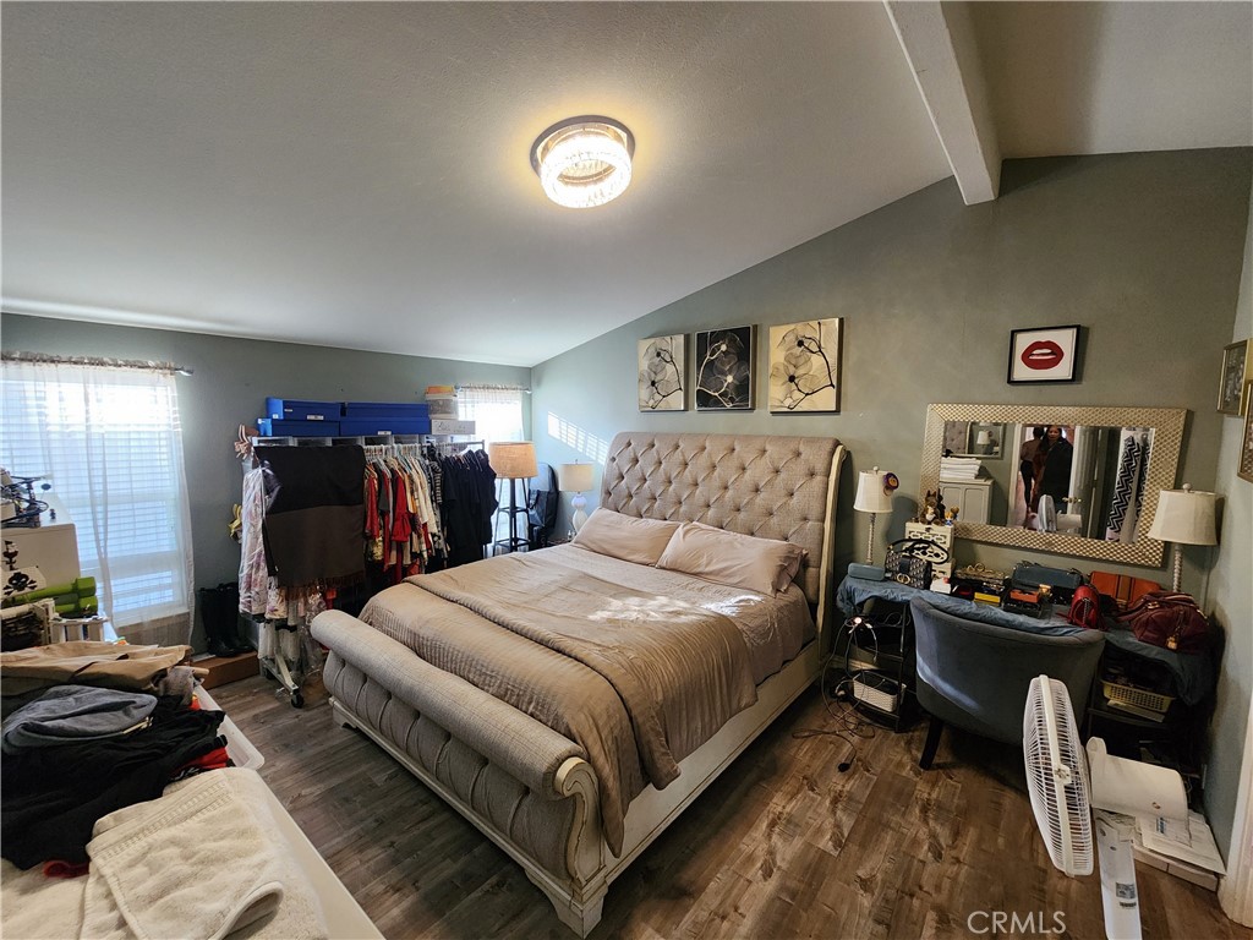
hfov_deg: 106.2
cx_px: 626
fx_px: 471
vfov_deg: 89.9
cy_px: 470
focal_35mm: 13
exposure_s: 1/60
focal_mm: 2.2
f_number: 2.2
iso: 400
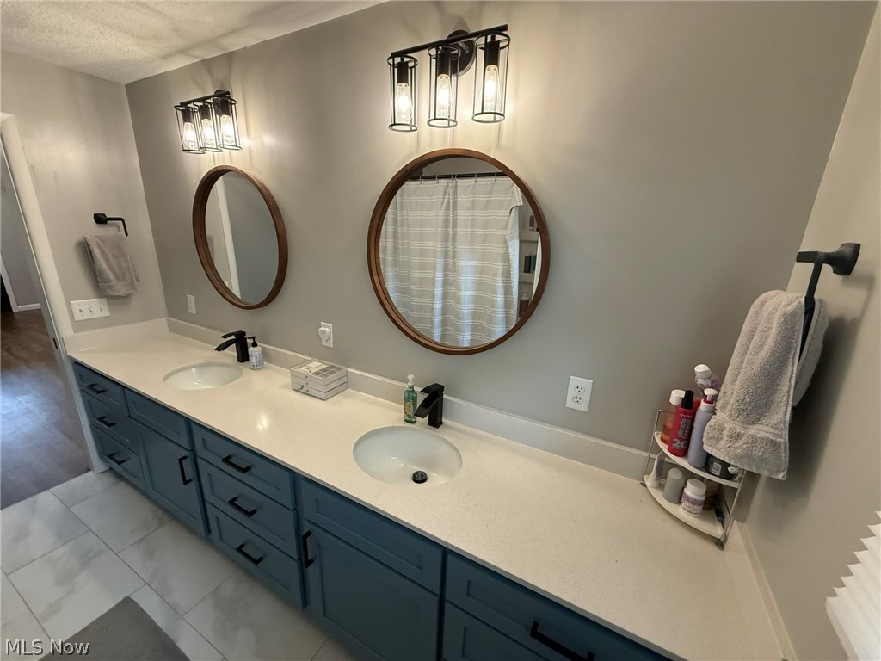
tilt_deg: -16.9
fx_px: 356
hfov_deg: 102.1
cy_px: 330
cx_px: 440
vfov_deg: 85.7
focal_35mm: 14
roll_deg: -3.5
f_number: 2.2
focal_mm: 2.22
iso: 320
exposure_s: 1/120
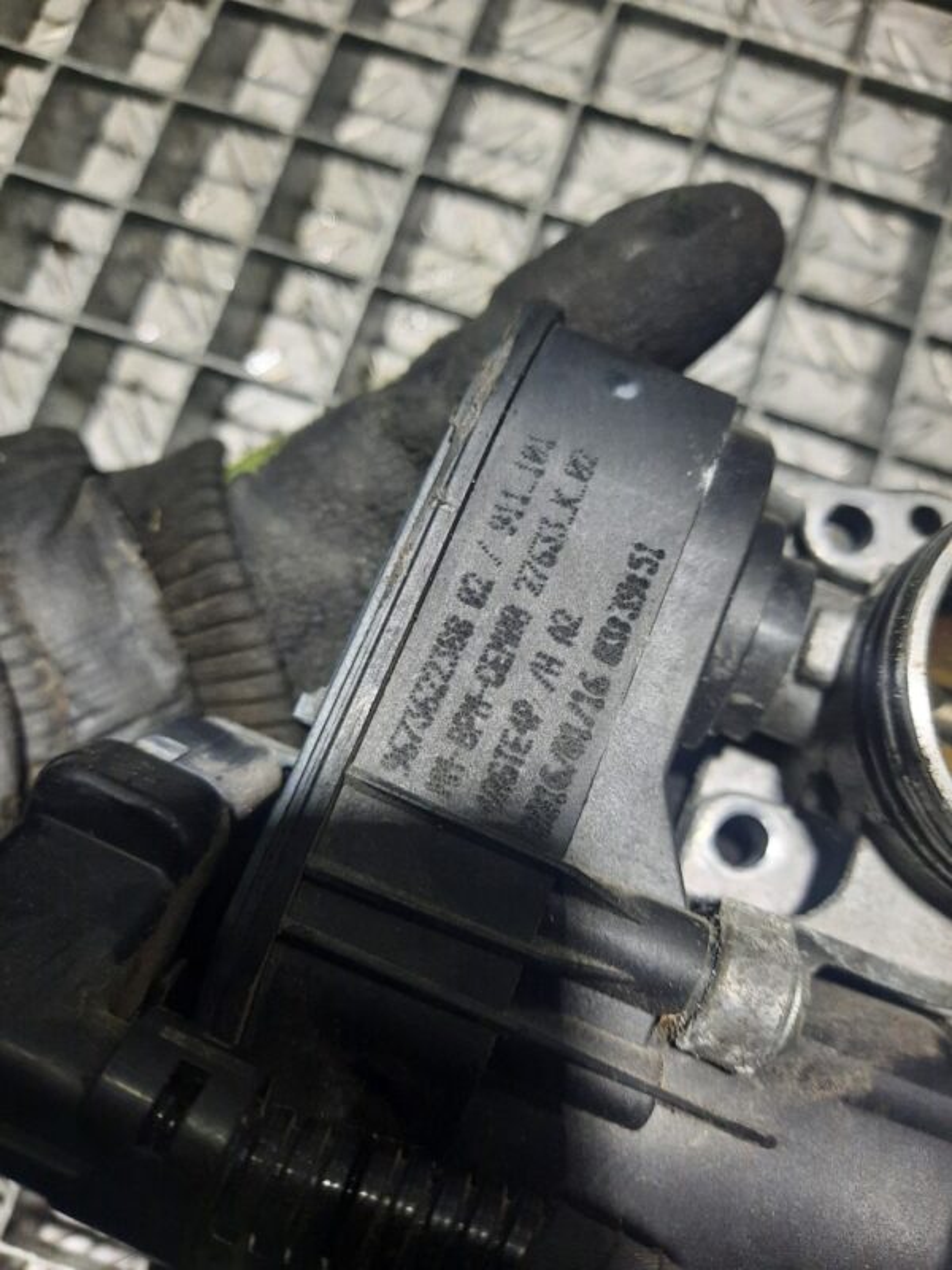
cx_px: 476
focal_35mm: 25
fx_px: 917
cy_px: 635
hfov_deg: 54.9
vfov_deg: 69.4
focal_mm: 4.6
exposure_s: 1/33
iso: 400
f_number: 2
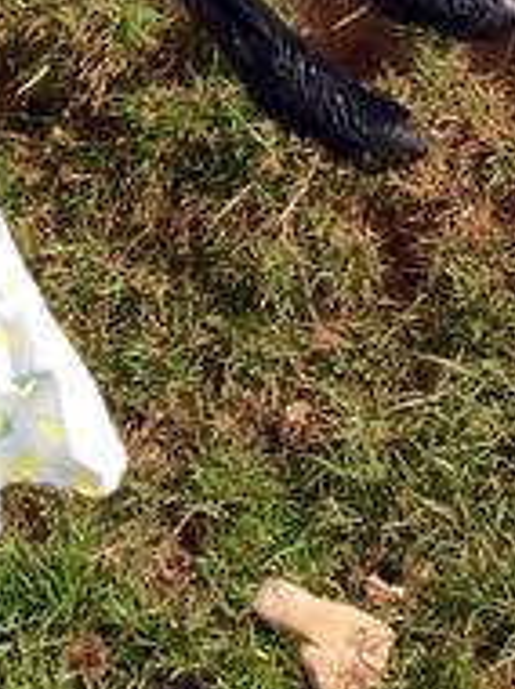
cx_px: -127
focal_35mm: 84
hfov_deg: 16.7
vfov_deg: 21.4
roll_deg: -1.7
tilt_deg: -22.7
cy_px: -174
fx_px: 1670
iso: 32
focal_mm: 3.3
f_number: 2.4
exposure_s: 1/1431
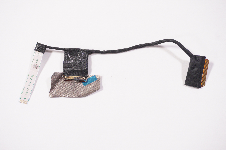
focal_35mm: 51
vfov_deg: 26.4
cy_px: 75
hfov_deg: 38.9
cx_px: 113
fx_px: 320
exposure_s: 1/250
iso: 1000
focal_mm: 34
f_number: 6.3
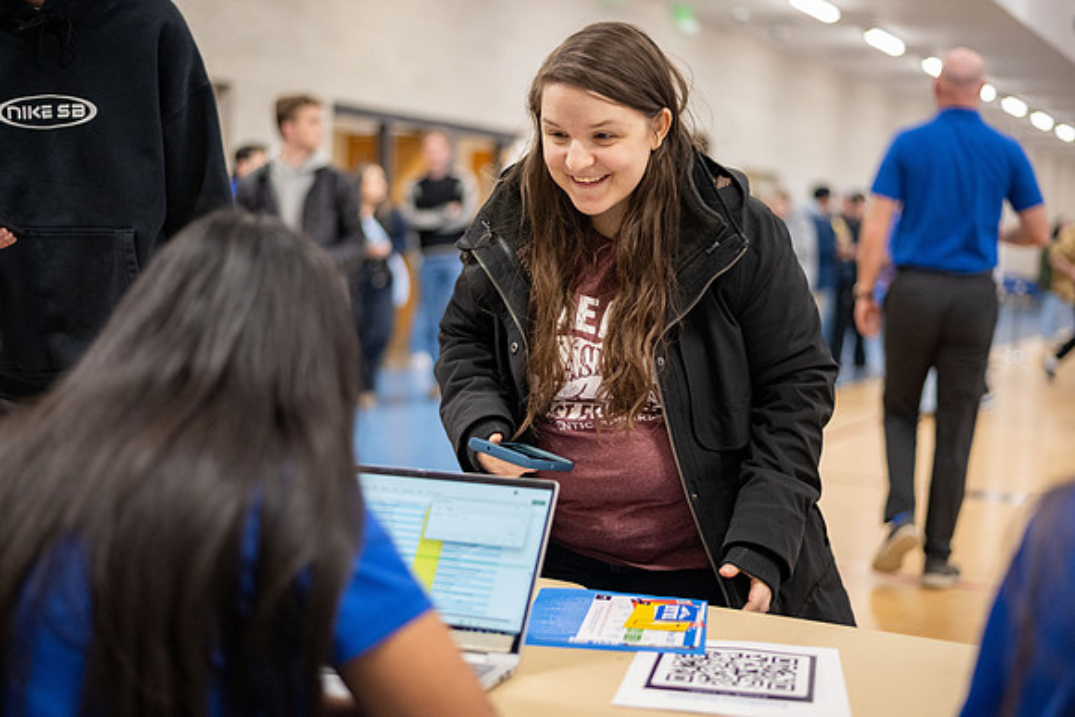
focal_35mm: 50
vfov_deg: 27.0
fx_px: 1493
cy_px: 358
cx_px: 538
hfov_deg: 39.6
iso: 2000
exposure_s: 1/400
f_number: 1.8
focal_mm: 50
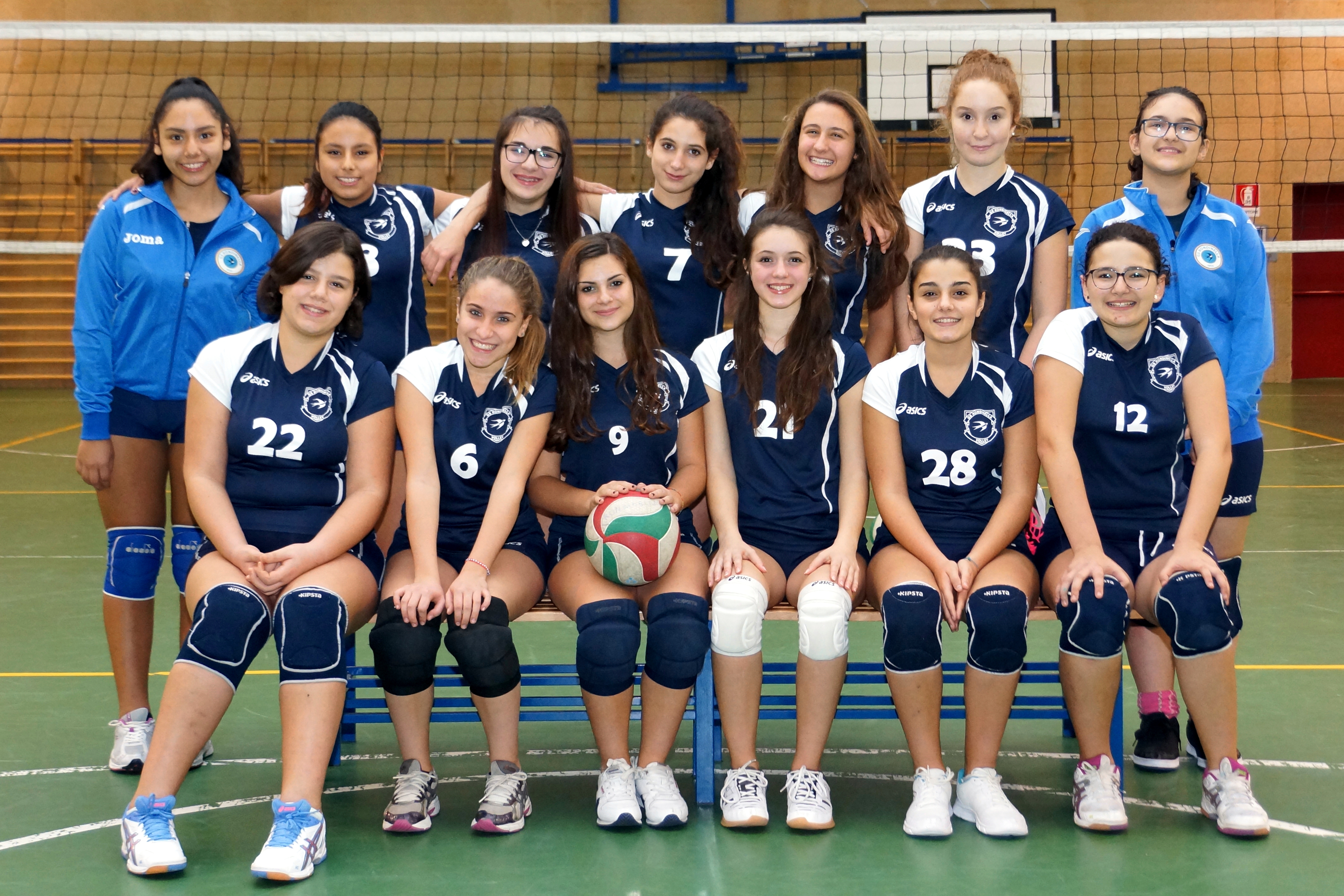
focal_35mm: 42
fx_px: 1568
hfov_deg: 46.4
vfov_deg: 31.9
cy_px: 448
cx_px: 672
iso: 800
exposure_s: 1/80
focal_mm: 28
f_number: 4
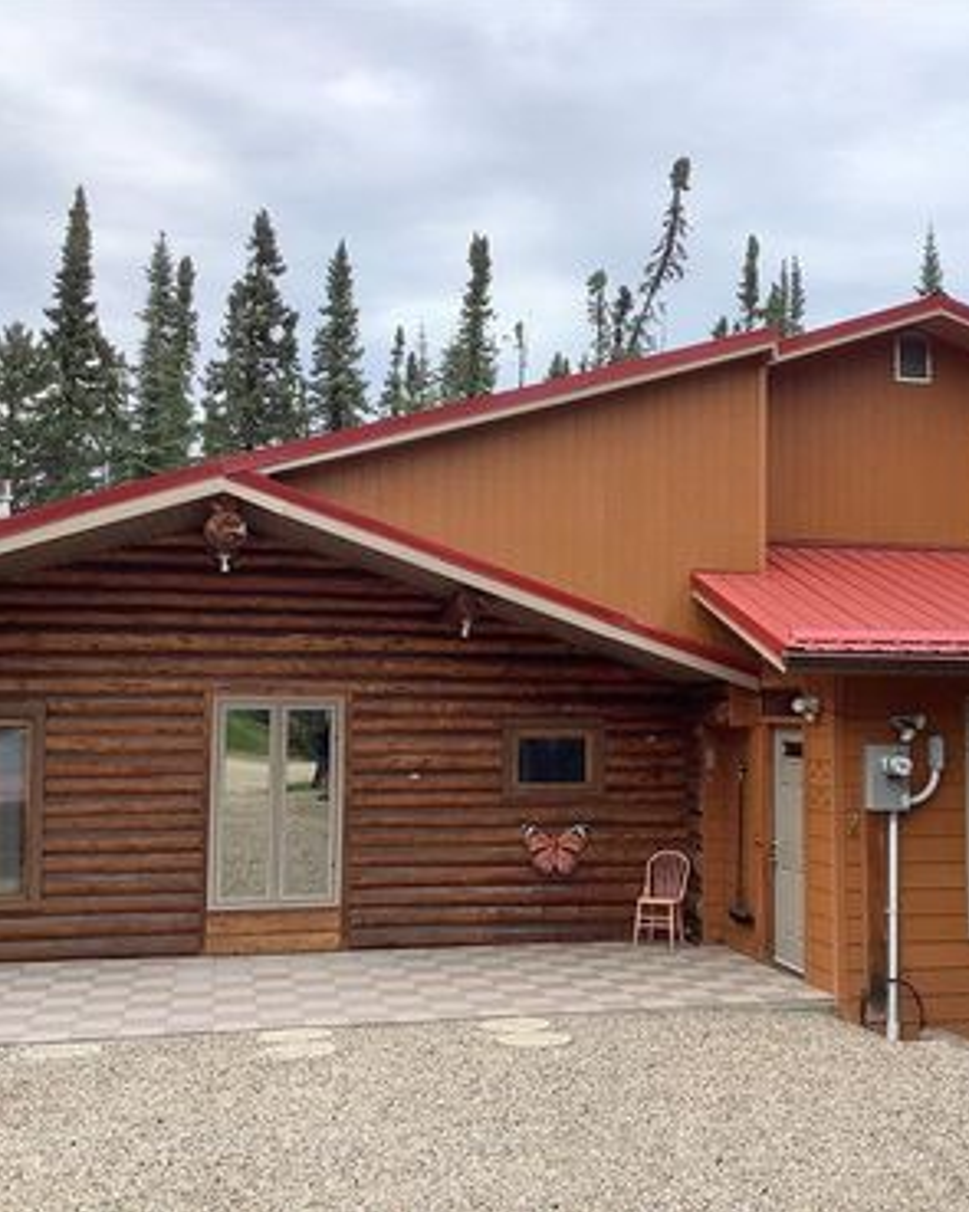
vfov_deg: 44.8
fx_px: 1470
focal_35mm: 41
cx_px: 604
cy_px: 609
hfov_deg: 36.3
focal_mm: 3.3
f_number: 2.4
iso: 25
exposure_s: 1/491
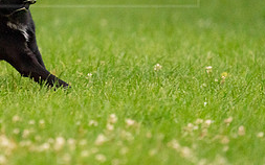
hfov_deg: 2.0
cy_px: -9
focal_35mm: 1057
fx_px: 7632
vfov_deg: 1.2
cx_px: 27
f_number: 6.3
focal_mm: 452
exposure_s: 1/1600
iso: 6400
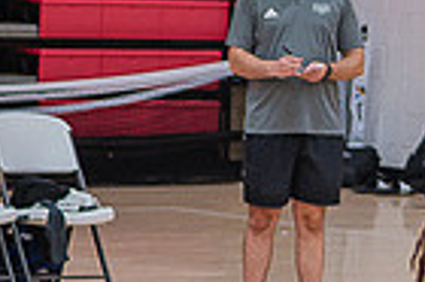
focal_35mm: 539
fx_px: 6356
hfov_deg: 3.8
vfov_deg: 2.5
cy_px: 233
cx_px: 808
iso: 1000
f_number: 5
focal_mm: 130
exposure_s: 1/250
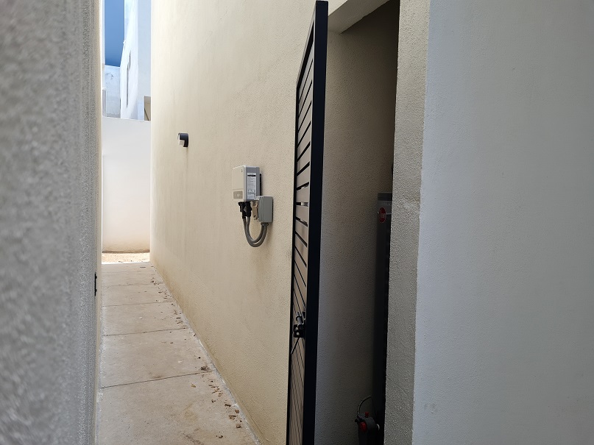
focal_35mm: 26
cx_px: 297
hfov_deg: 67.3
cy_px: 222
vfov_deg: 53.1
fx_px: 446
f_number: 1.8
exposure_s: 1/726
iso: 50
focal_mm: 5.4
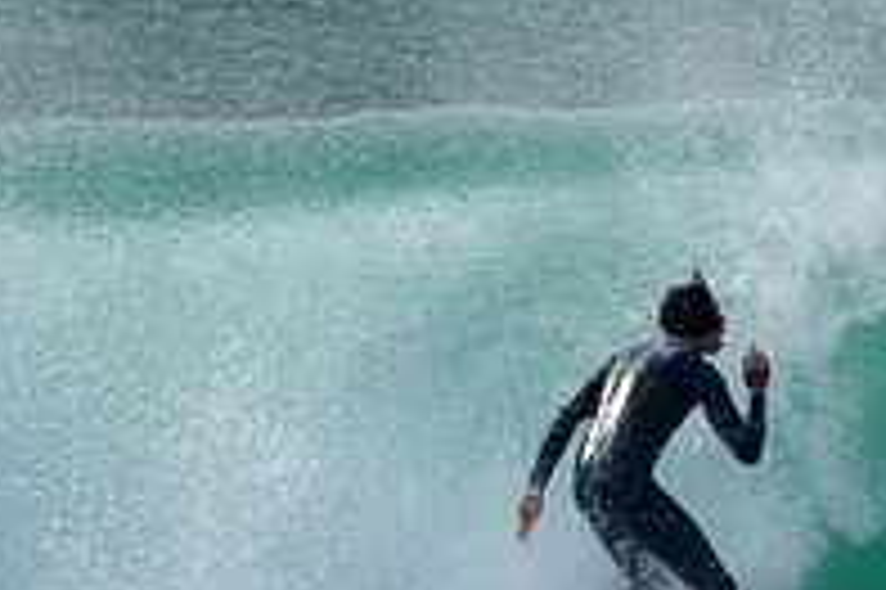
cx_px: 837
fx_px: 54368
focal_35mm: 2211
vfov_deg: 0.6
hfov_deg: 0.9
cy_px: 682
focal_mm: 500
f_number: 5.6
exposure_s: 1/640
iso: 125
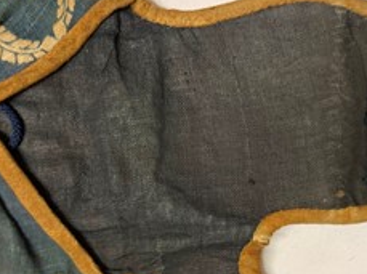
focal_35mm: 49
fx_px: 519
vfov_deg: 29.5
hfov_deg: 38.7
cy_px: 168
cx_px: 229
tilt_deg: -86.7
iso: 125
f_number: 1.8
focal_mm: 3.99
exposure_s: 1/50
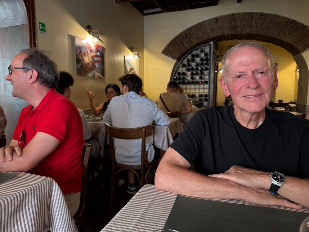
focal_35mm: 24
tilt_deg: -6.8
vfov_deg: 56.8
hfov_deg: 71.6
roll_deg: +0.1
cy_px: 116
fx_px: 214
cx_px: 154
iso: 500
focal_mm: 6.76
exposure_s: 1/60
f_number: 1.78
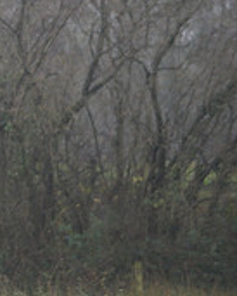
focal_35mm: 635
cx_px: -253
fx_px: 5563
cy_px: 135
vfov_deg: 3.0
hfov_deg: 2.4
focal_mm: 200
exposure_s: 1/800
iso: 1600
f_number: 2.8
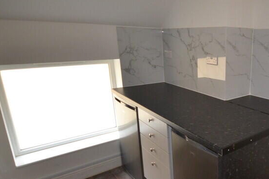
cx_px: 226
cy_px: 102
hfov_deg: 58.8
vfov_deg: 46.3
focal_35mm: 28
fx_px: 209
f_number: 4
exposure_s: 1/60
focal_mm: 10
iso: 400
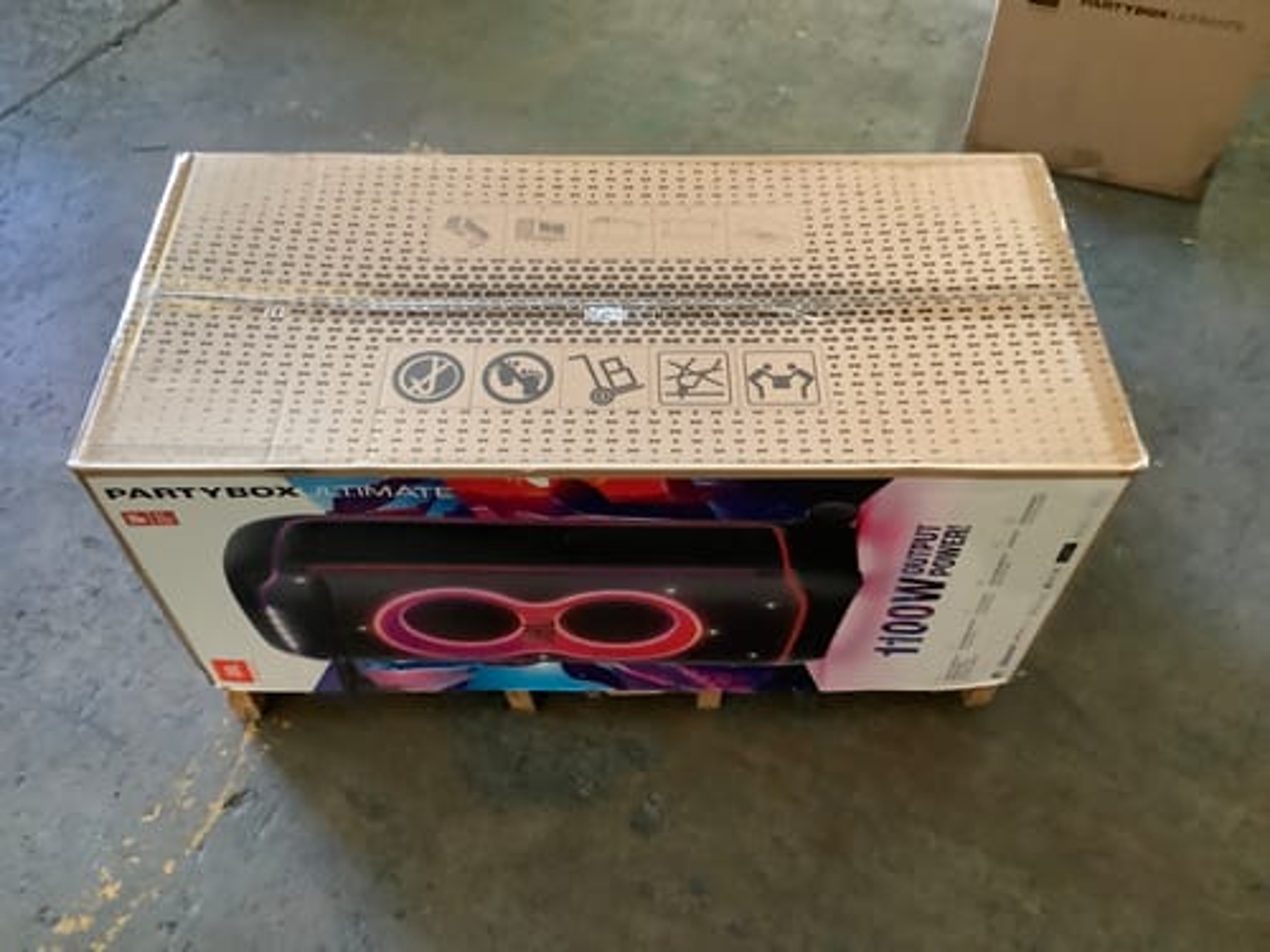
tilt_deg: -49.2
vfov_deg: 45.4
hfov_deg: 58.4
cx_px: 635
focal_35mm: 31
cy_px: 476
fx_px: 1137
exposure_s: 1/25
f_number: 2.4
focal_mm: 3.3
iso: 400
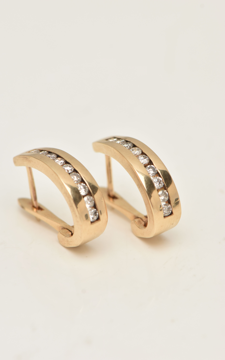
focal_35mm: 162
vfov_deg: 13.0
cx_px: 105
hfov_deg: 8.1
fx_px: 1585
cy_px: 179
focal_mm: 105
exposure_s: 1/100
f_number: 9
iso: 400
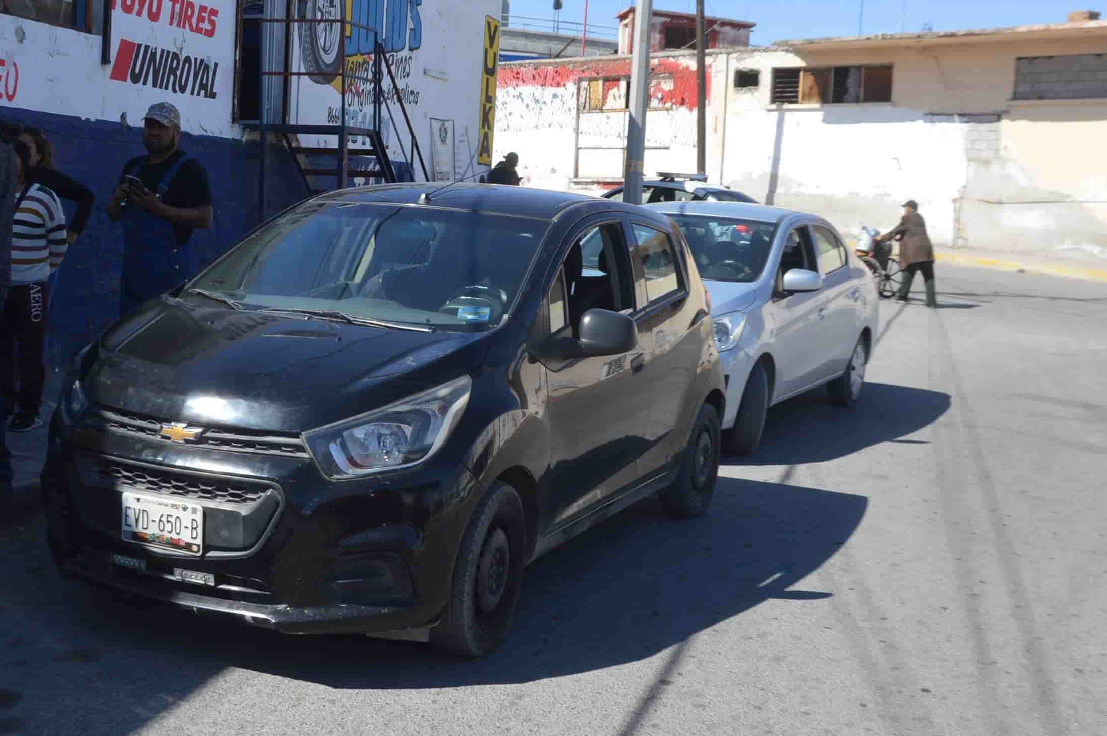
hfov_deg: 43.6
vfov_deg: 29.7
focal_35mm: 45
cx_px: 511
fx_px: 1383
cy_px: 289
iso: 100
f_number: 8
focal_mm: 22
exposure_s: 1/250
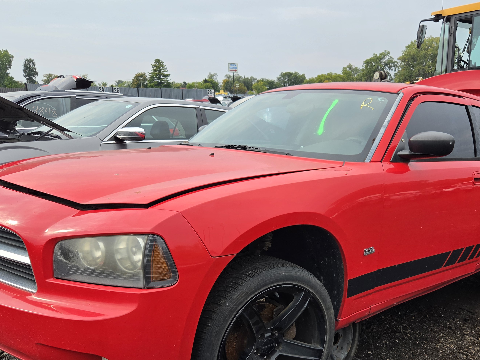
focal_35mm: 35
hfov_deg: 52.4
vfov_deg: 40.1
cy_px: 247
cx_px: 279
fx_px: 485
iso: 80
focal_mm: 5.4
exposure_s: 1/1704
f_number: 1.8
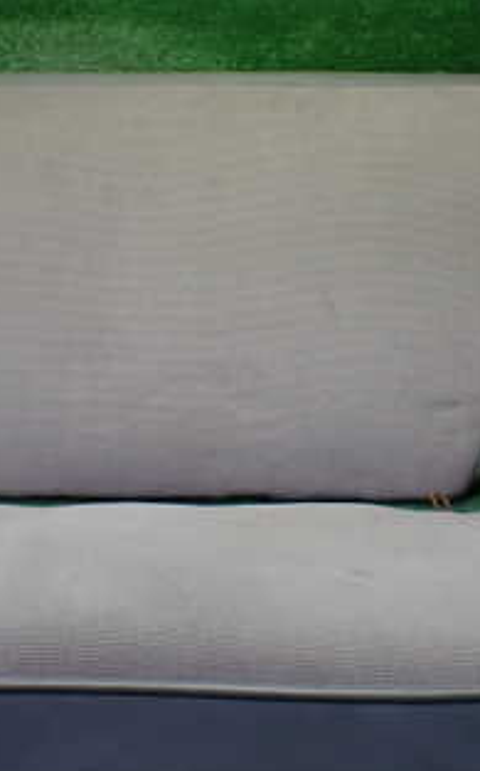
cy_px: 392
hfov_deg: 21.1
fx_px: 1280
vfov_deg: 33.5
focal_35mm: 61
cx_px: 128
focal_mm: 5.4
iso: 250
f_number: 2.3
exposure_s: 1/125
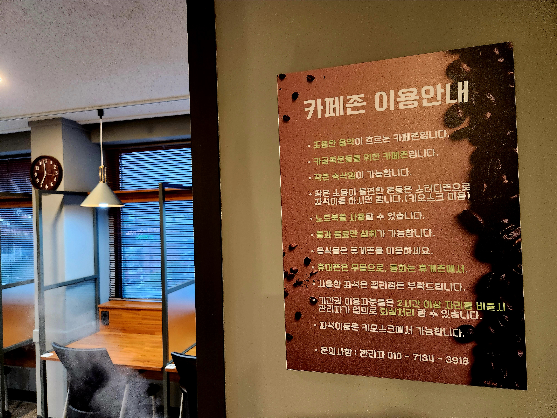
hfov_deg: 73.9
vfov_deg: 58.9
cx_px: 278
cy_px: 209
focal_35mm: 23
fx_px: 370
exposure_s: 1/120
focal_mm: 5.4
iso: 640
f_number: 1.8
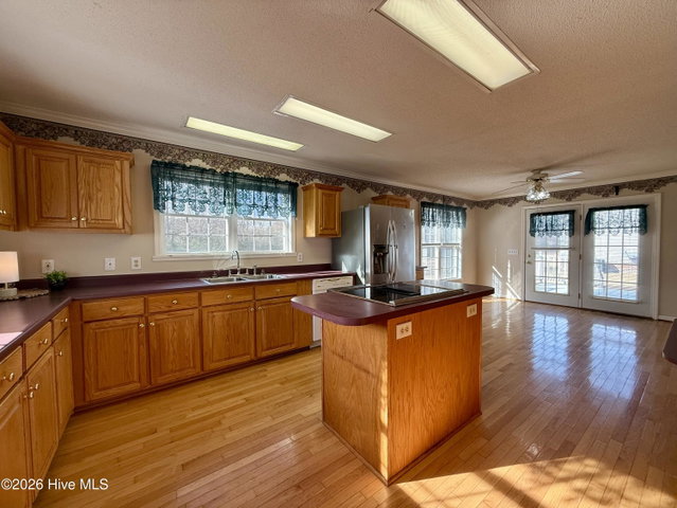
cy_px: 254
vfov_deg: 85.7
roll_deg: +0.5
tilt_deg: -1.5
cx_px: 338
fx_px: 274
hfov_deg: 102.0
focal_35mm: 14
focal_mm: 2.22
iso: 100
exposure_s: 1/120
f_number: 2.2
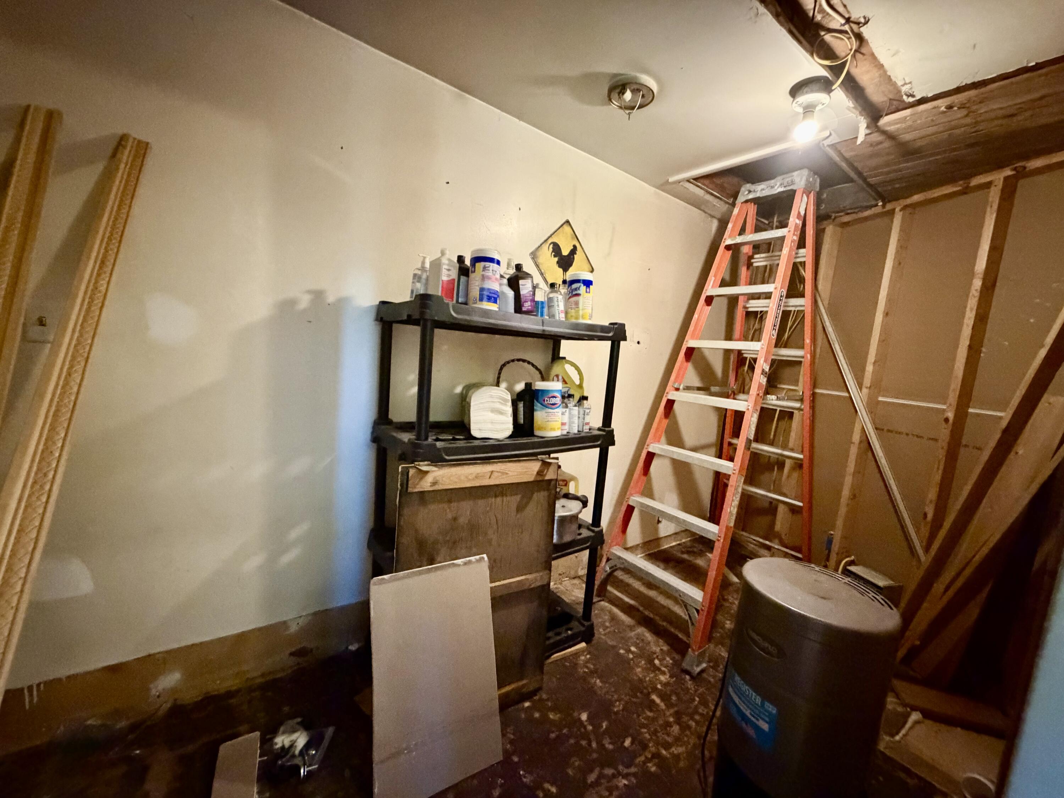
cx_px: 532
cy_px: 399
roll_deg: -5.4
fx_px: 430
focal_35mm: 14
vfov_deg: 85.7
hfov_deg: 102.1
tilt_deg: -6.3
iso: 1250
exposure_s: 1/40
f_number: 2.2
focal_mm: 2.22
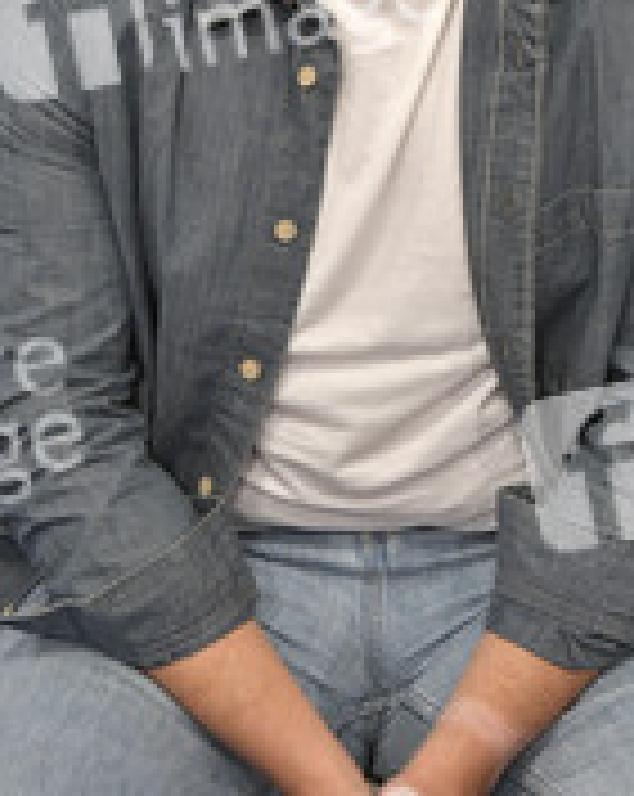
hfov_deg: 15.1
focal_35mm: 102
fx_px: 2399
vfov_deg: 18.7
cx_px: 342
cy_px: 220
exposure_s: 1/200
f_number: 6.3
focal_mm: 48
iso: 2500
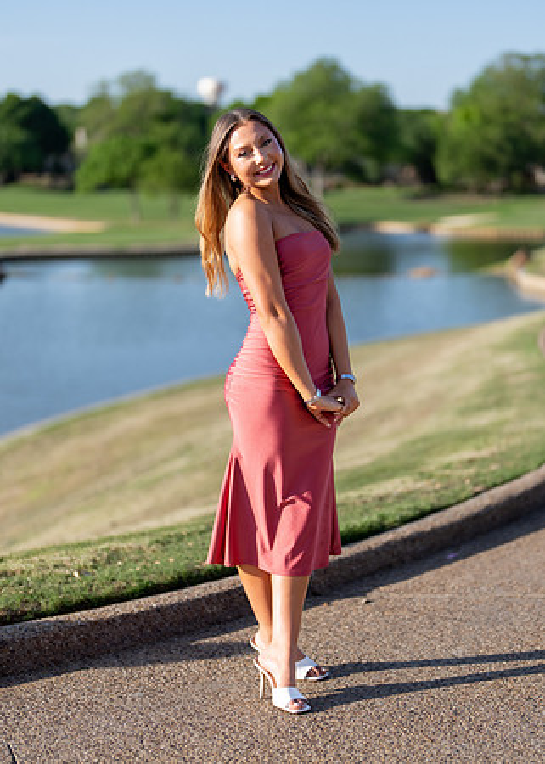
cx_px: 349
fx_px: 1604
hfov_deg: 19.2
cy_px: 383
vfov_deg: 26.8
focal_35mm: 74
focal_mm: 50
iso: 100
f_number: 1.2
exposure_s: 1/6400
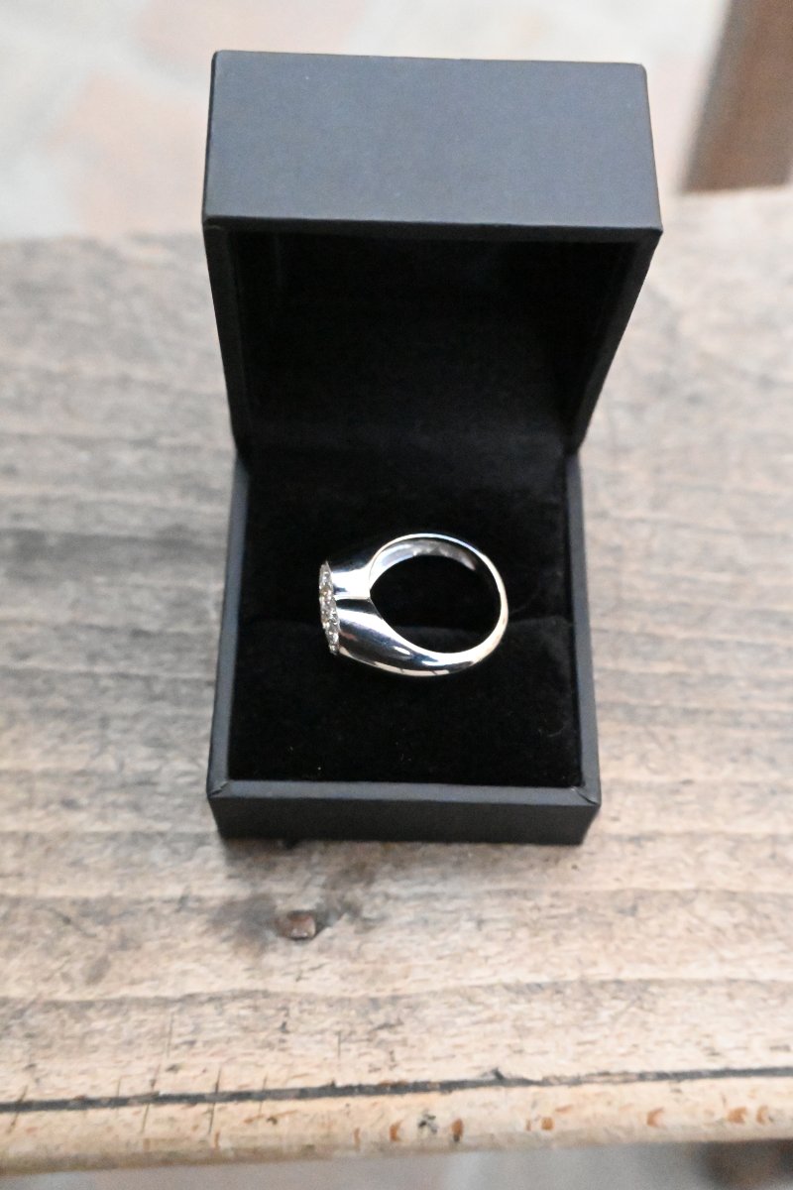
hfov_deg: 33.6
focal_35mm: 40
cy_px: 595
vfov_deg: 48.7
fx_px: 1313
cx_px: 396
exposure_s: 1/4000
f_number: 6.3
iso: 28800
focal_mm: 26.5
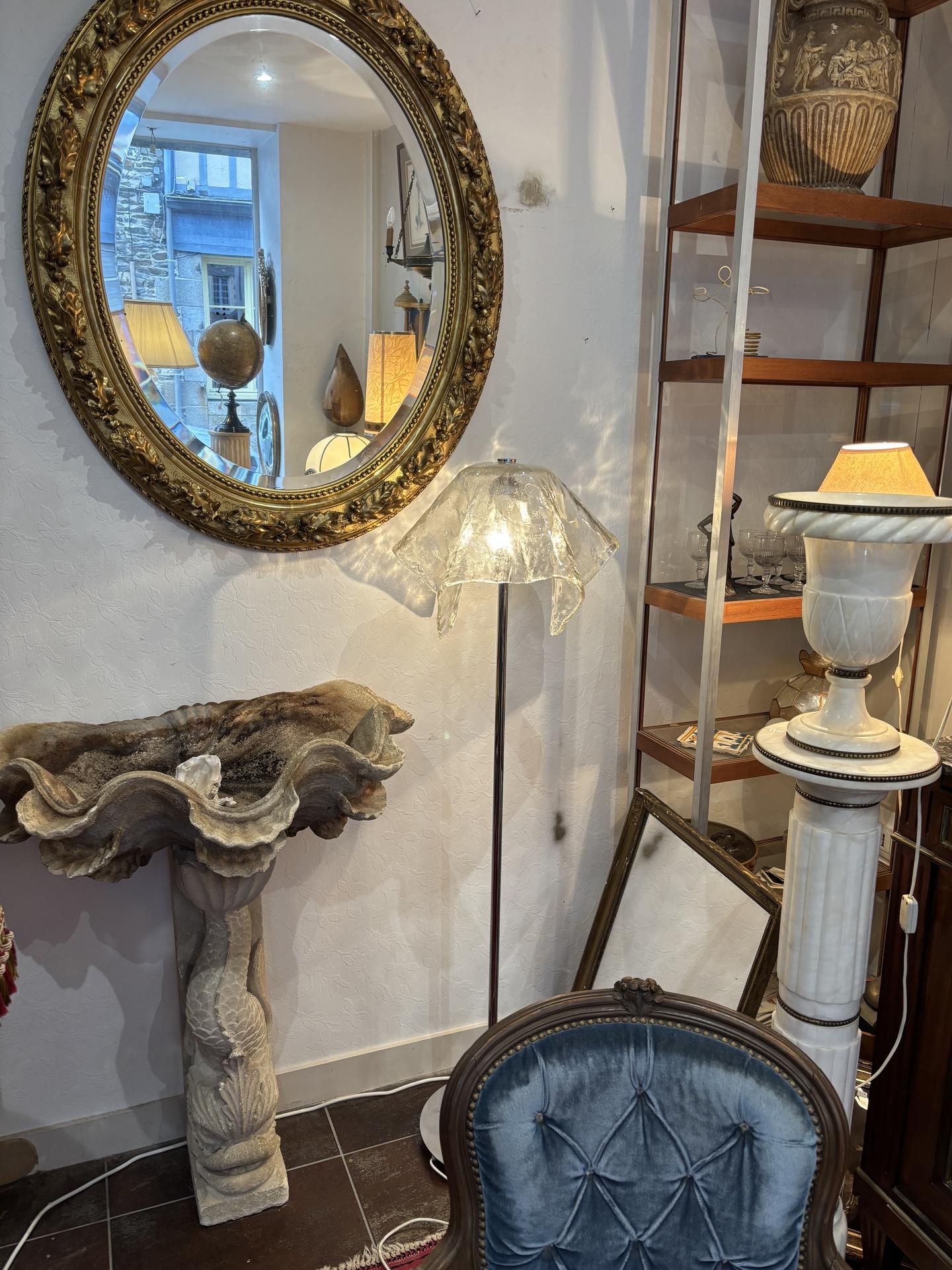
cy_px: 635
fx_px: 953
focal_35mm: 26
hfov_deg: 53.1
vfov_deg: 67.3
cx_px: 476
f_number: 1.6
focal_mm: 5.96
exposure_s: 1/100
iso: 125
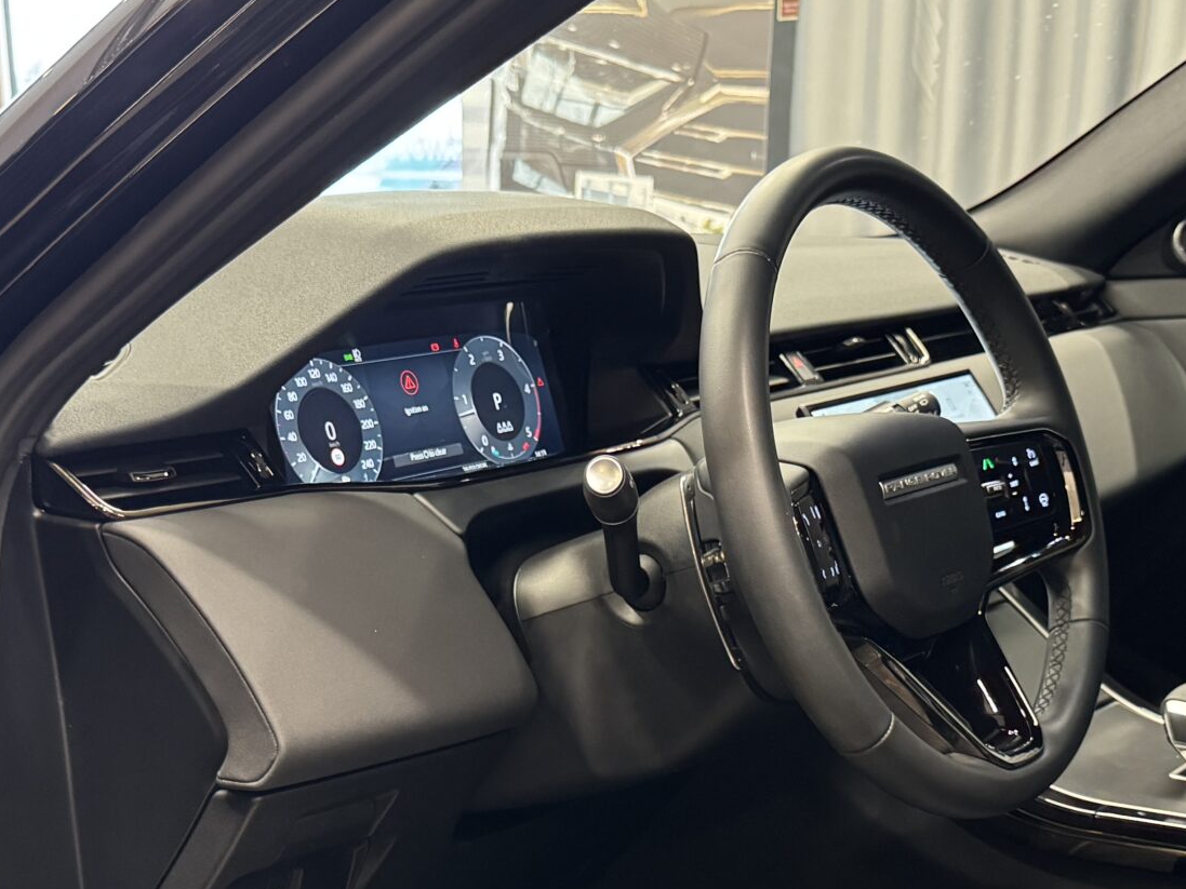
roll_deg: +0.5
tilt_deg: -20.0
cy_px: 826
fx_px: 1919
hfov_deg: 34.3
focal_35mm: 56
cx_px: 532
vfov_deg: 25.2
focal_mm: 6.76
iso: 640
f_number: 1.78
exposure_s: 1/50
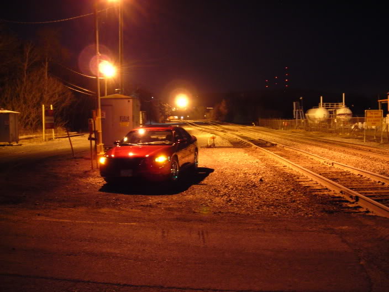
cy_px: 146
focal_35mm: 38
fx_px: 427
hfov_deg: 49.0
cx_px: 194
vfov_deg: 37.7
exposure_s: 2
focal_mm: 6.3
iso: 200
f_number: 3.2
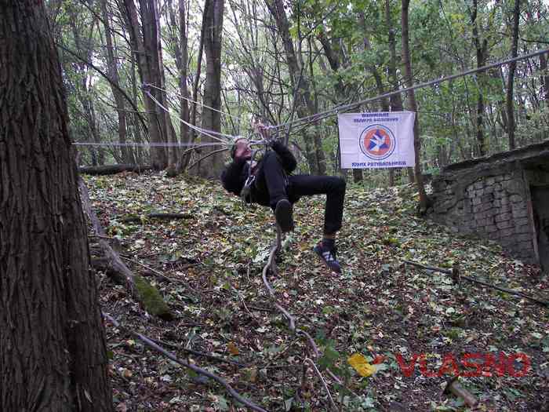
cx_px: 274
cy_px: 206
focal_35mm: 36
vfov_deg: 39.7
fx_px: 571
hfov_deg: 51.4
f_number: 2.8
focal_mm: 6
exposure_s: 1/30
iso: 100
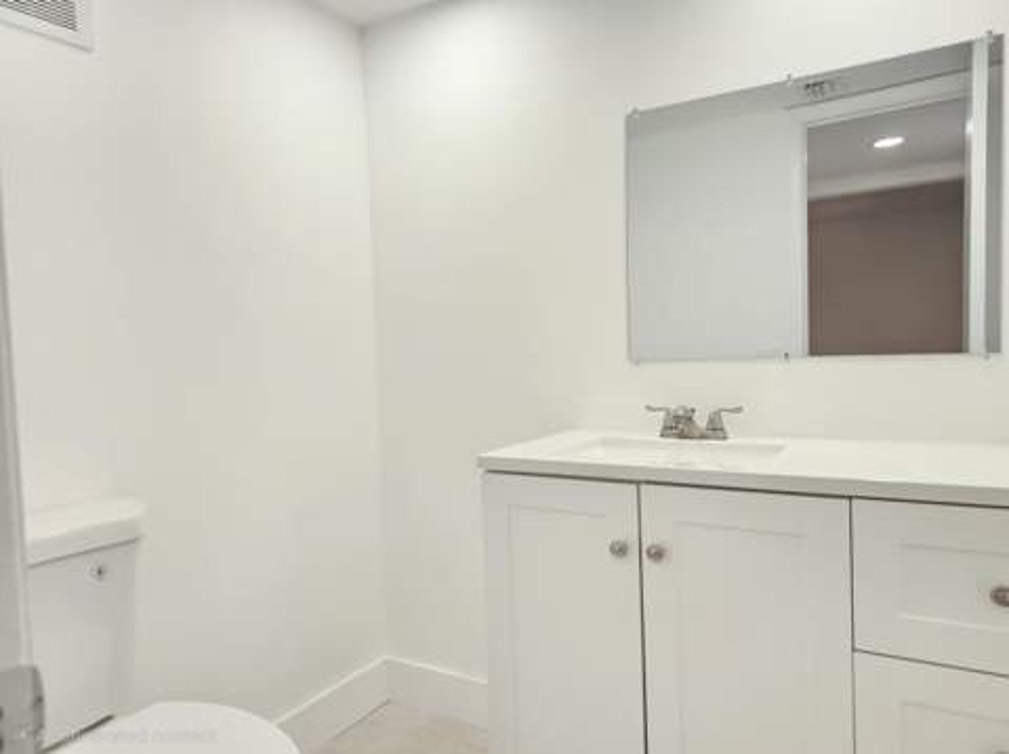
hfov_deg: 74.0
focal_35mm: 23
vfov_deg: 58.8
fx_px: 670
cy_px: 377
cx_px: 504
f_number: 1.7
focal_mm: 6.3
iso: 160
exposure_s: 1/120
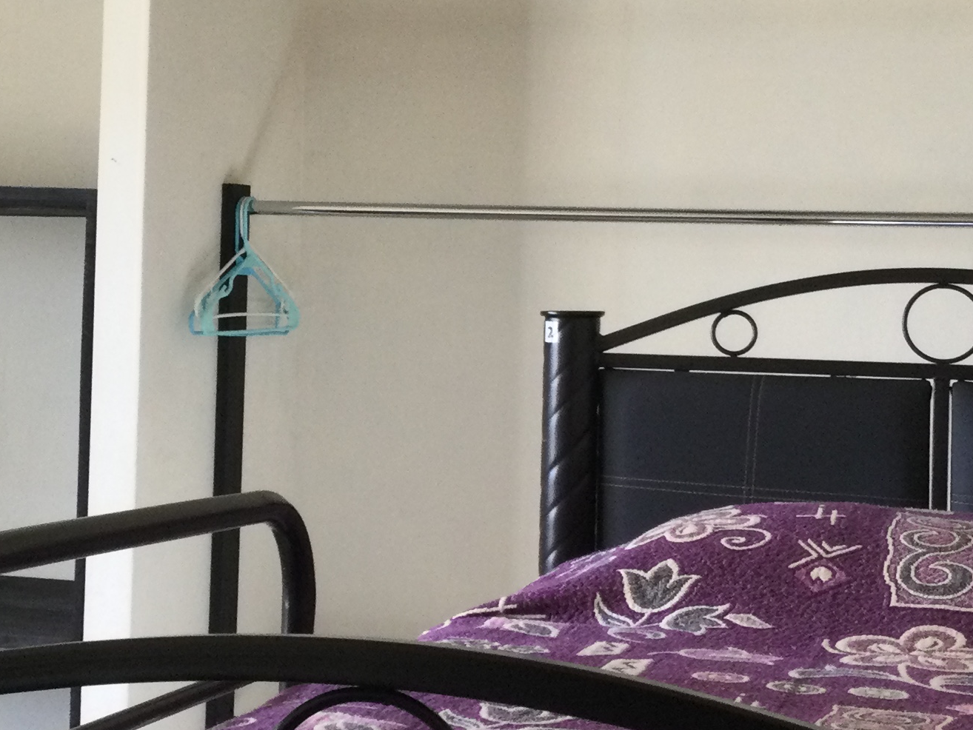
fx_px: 2165
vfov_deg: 19.1
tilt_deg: +1.3
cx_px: 382
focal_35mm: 77
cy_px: 253
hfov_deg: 25.3
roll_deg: -3.1
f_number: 2.4
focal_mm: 3.3
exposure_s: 1/30
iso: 80
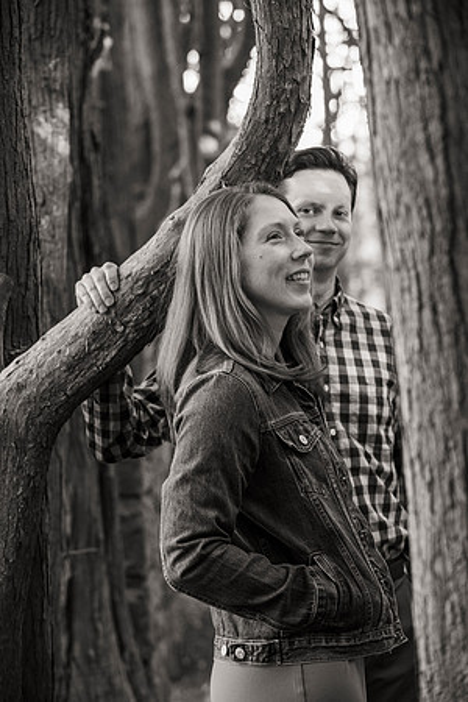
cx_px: 234
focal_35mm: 98
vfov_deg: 20.8
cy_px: 351
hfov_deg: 14.0
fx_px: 1911
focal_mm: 98
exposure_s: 1/80
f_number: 4.5
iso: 1250
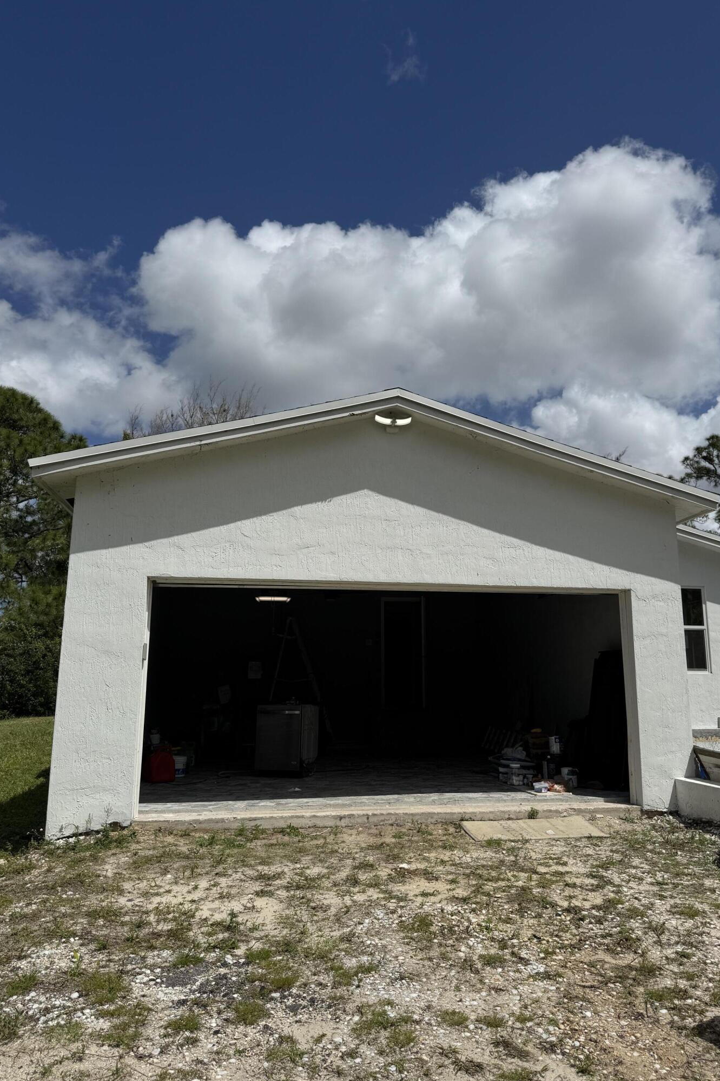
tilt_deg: +10.6
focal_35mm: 25
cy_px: 541
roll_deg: +1.2
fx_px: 750
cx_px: 393
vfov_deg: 71.5
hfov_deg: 51.2
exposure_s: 1/12346
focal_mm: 6.76
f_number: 1.78
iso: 80
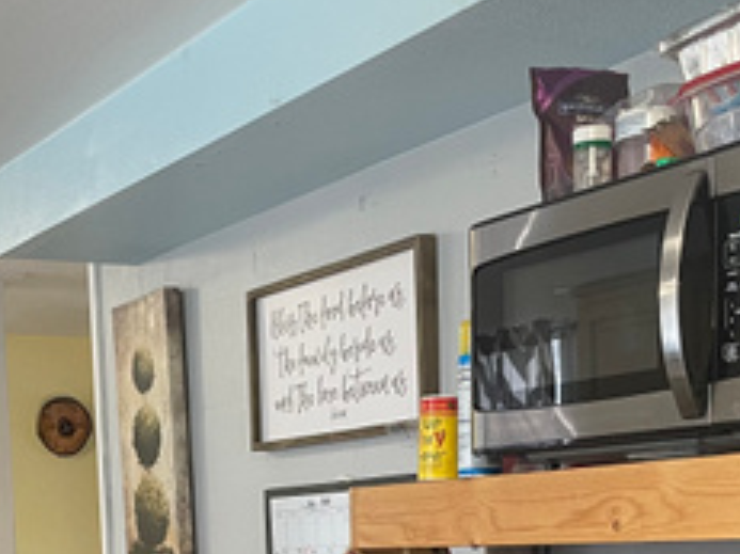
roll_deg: +1.9
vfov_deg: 19.1
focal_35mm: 72
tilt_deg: -6.7
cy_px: 692
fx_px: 1538
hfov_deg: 26.8
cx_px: 221
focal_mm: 5.1
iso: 160
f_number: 1.6
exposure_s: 1/60
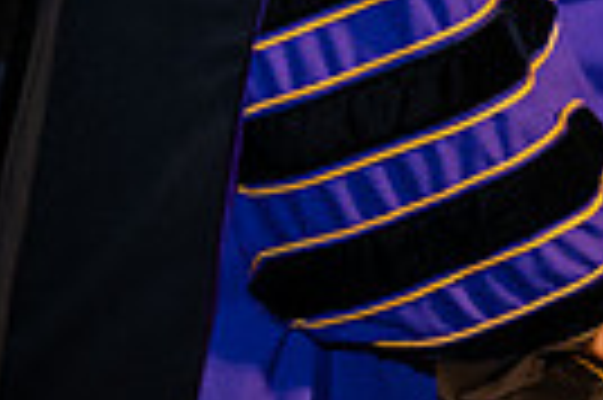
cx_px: 855
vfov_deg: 4.5
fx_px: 5086
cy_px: -290
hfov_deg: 6.7
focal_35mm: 304
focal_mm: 70
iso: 1600
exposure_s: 1/200
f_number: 6.3
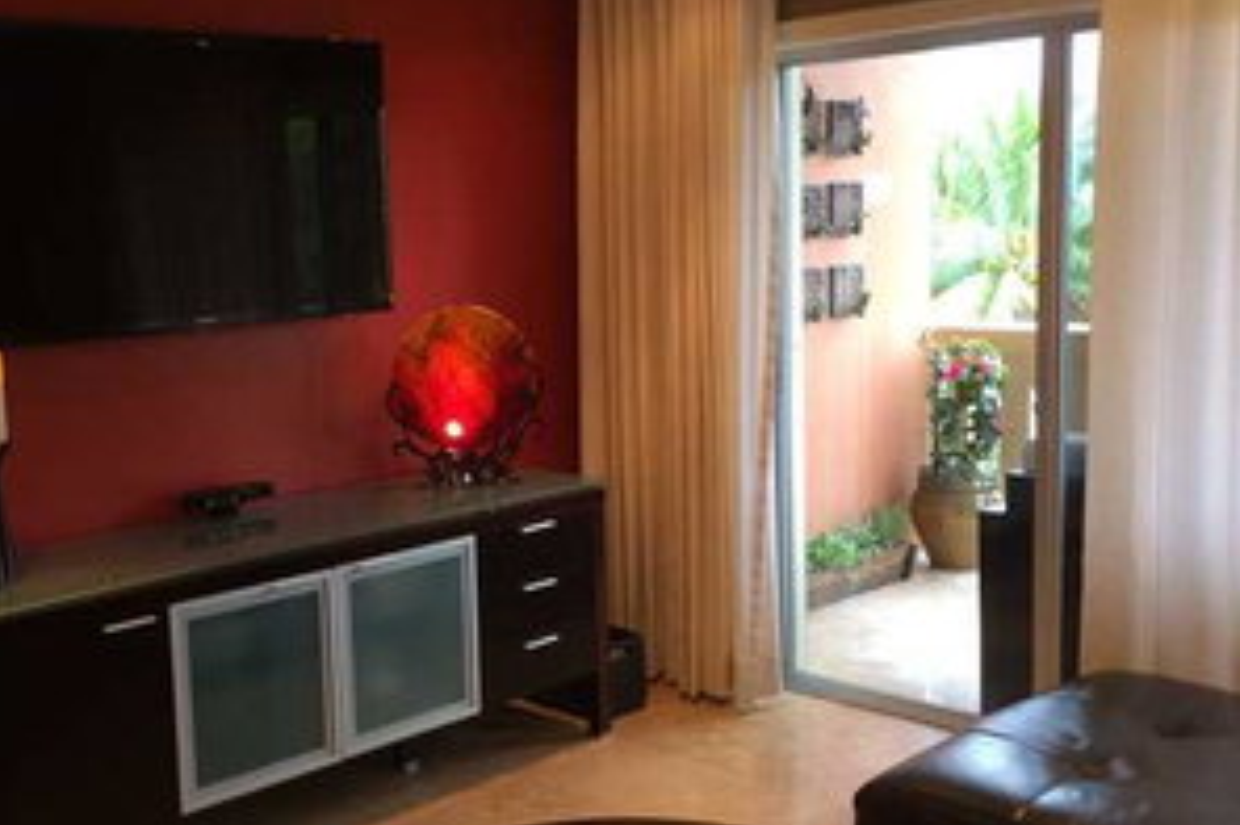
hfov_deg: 43.3
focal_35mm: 45
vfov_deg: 29.8
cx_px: 480
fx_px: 1549
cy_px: 423
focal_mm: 4.12
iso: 125
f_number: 2.2
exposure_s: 1/30
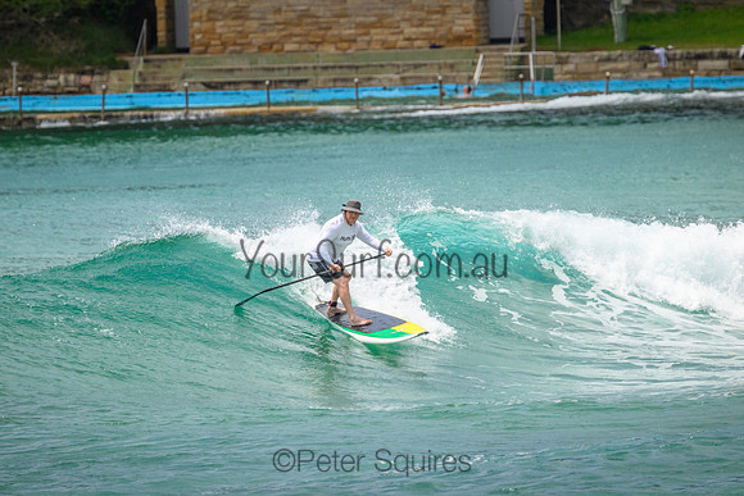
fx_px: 16536
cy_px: 248
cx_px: 372
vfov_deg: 1.7
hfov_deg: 2.6
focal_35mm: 800
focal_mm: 800
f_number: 11
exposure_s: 1/2000
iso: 1000
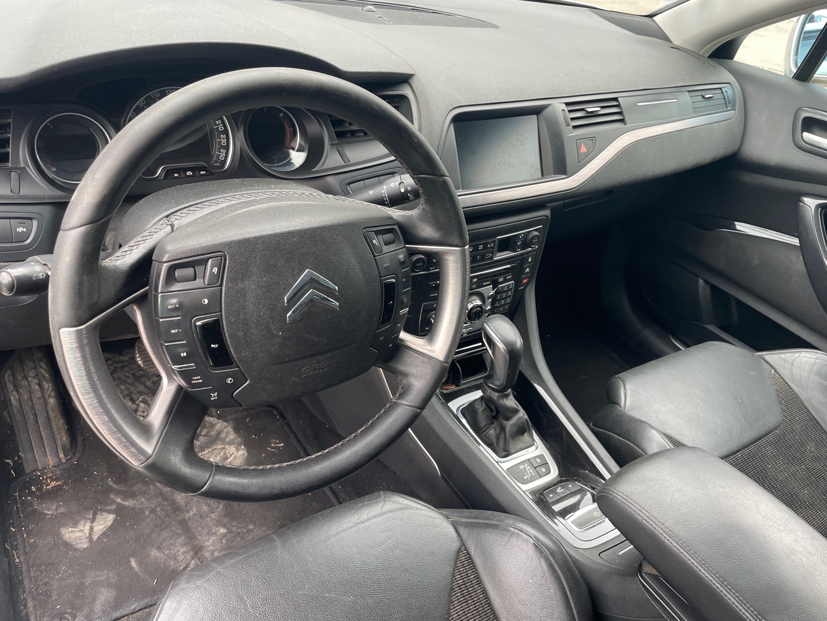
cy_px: 307
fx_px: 645
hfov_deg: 65.3
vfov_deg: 51.4
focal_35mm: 27
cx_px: 416
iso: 100
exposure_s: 1/121
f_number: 1.6
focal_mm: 4.2
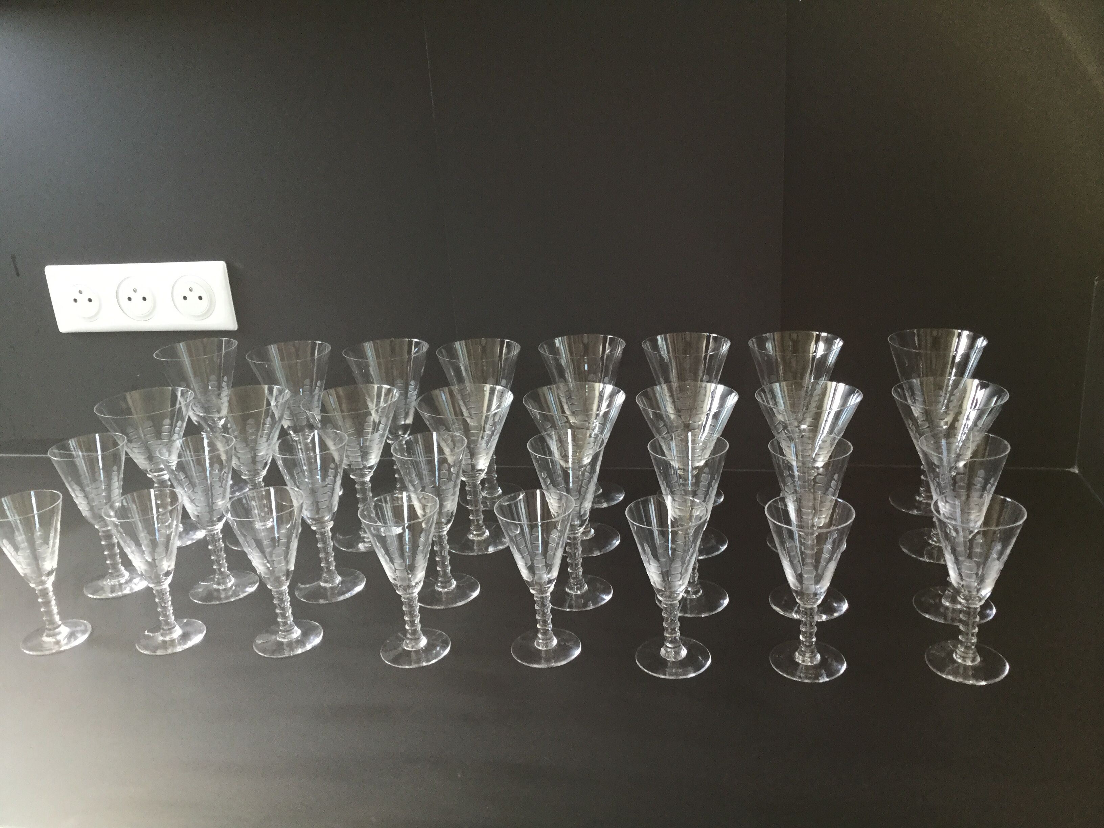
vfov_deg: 45.4
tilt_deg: -20.2
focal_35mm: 31
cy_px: 414
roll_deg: +4.8
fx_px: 989
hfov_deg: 58.4
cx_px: 552
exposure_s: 1/33
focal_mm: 3.3
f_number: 2.4
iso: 100
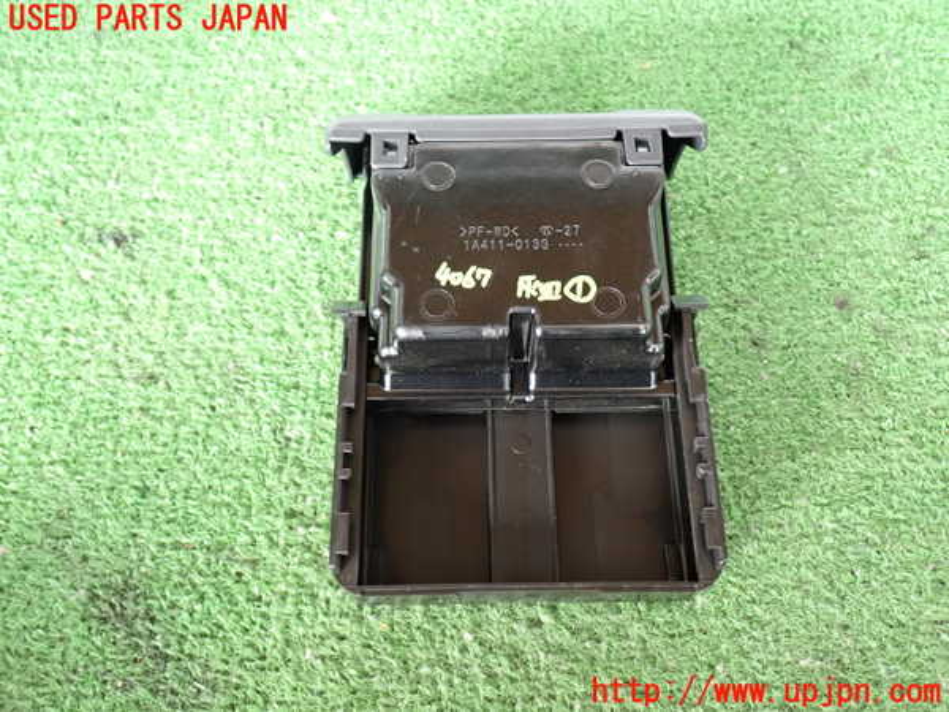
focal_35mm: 36
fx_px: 987
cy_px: 356
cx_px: 474
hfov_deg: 51.4
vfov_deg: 39.7
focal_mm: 6.37
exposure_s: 1/40
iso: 250
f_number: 2.5
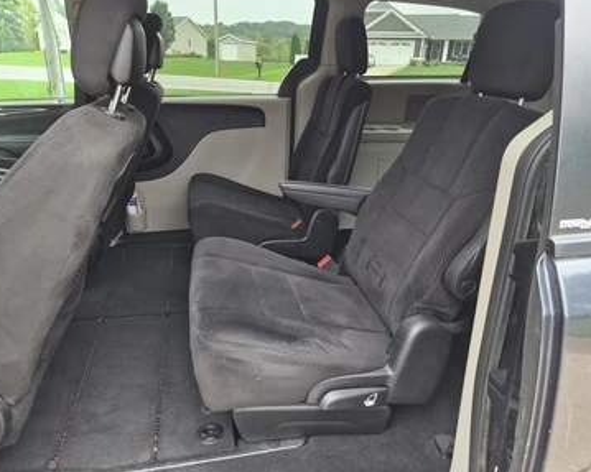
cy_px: 232
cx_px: 278
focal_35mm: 25
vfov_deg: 56.8
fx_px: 437
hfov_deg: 68.1
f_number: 1.8
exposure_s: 1/180
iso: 125
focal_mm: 5.4
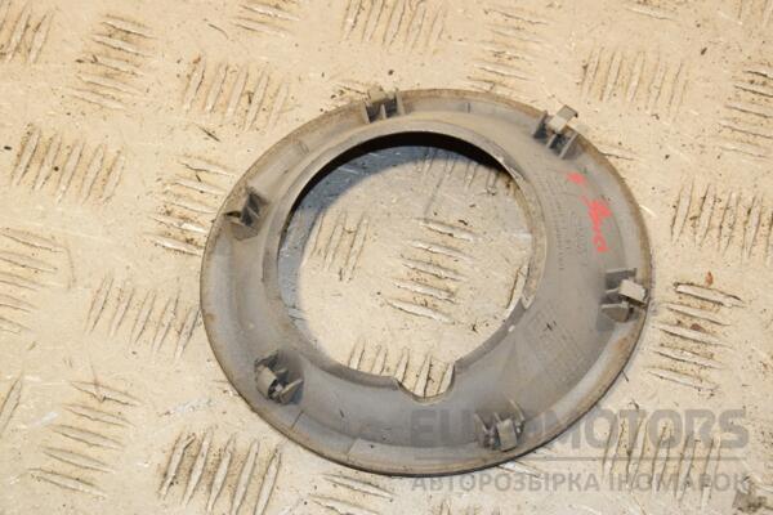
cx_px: 386
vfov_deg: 17.5
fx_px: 1675
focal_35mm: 78
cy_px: 258
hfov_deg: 26.0
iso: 800
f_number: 9
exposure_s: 1/200
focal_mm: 52
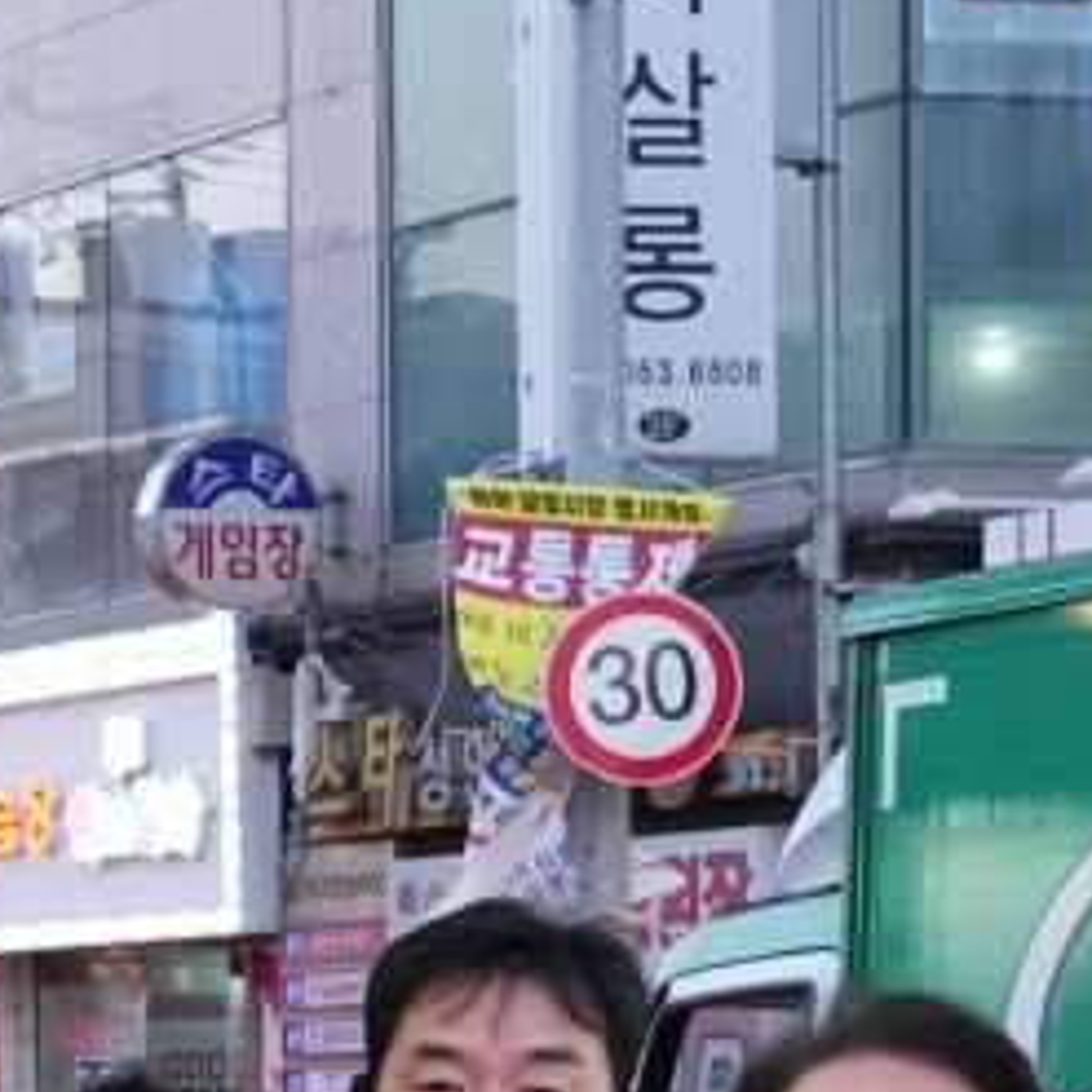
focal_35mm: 186
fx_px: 6638
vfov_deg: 9.3
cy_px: 1393
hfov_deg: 8.6
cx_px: -1463
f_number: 5
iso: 3200
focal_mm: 30
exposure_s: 1/125
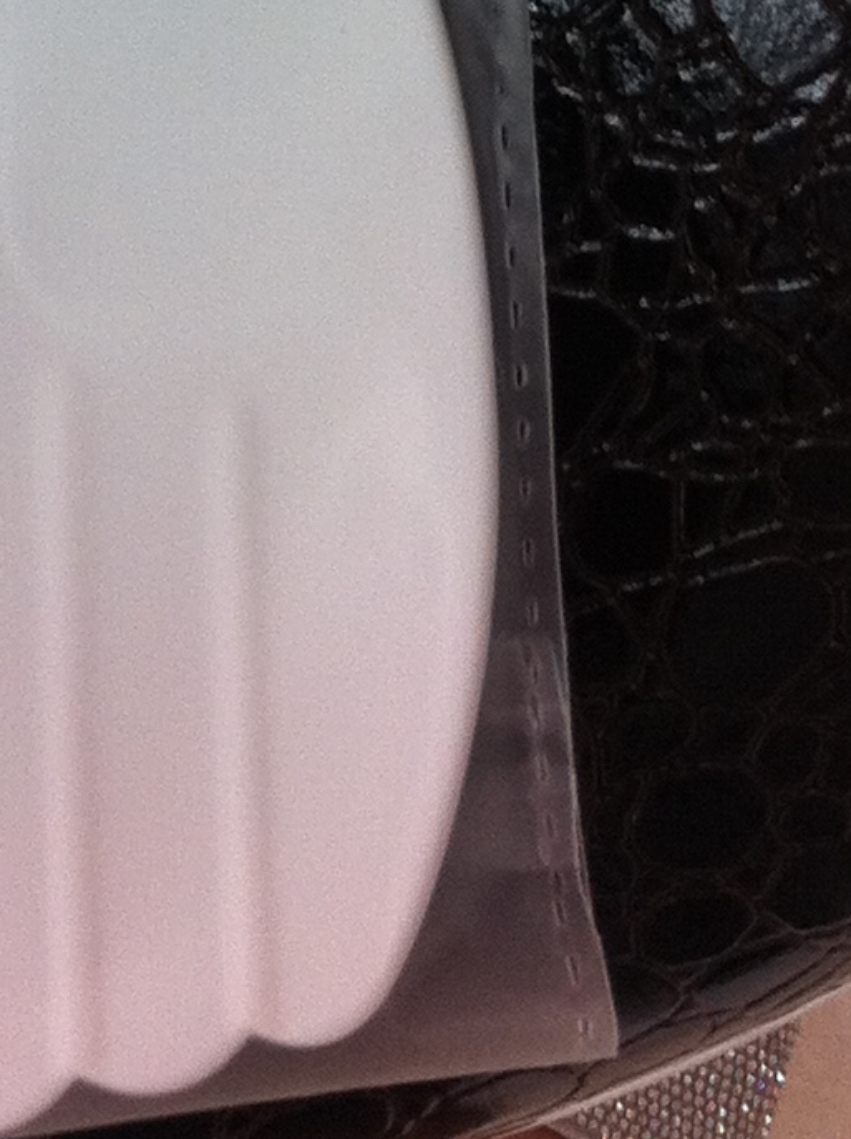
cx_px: 129
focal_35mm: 132
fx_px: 4339
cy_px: -855
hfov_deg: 11.2
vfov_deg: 13.5
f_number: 2.8
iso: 100
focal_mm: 3.85
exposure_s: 1/40
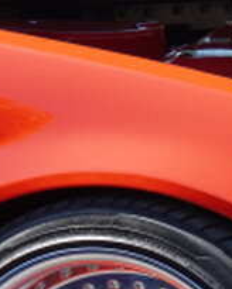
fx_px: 2811
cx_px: 265
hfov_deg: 4.7
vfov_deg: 5.9
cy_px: 374
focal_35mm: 328
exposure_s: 1/80
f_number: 4
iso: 200
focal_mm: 43
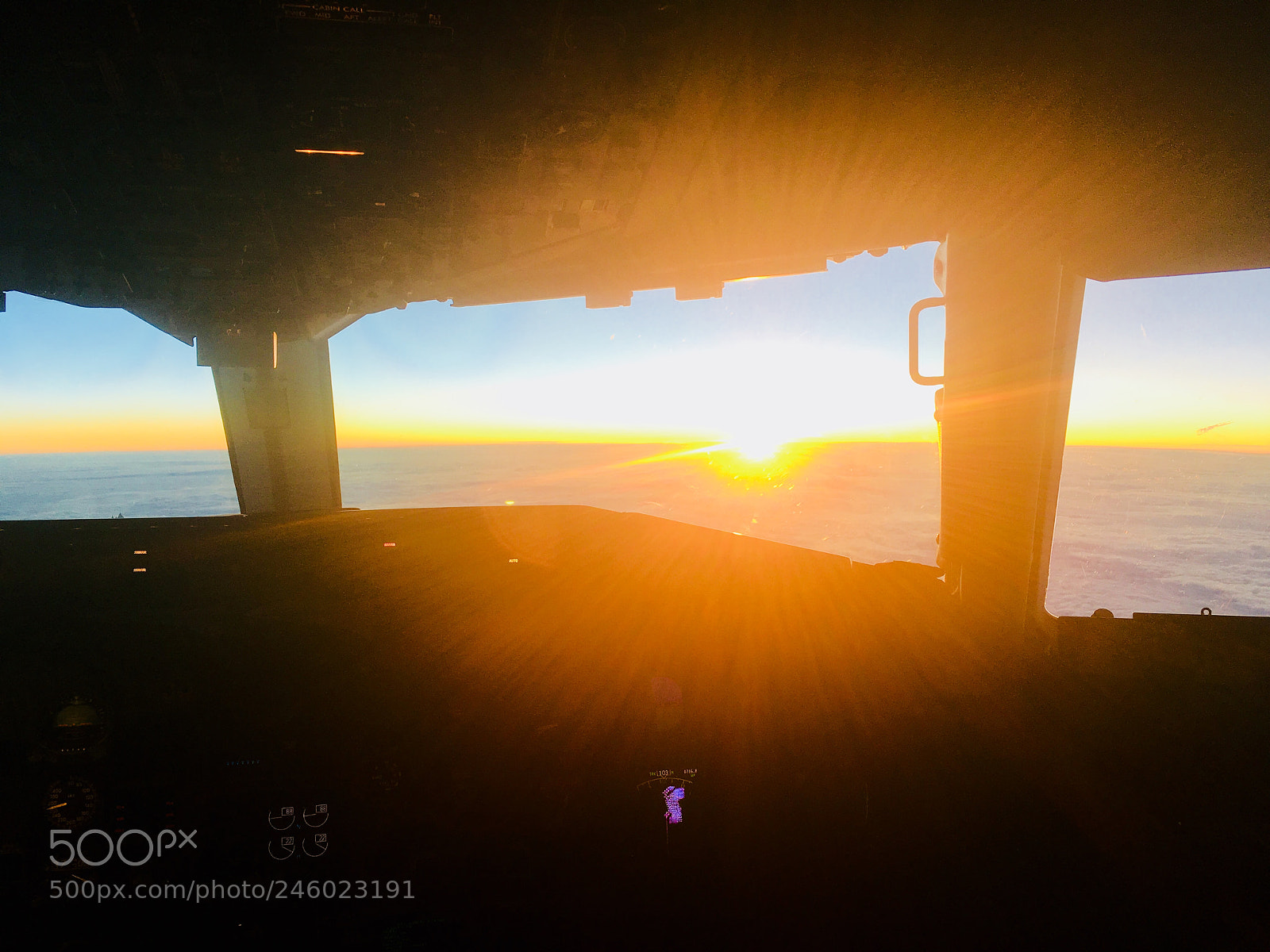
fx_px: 1064
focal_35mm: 29
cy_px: 476
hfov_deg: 61.7
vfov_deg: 48.2
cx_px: 635
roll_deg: +0.3
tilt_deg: -2.8
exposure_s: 1/120
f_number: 2.2
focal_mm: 4.15
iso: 25
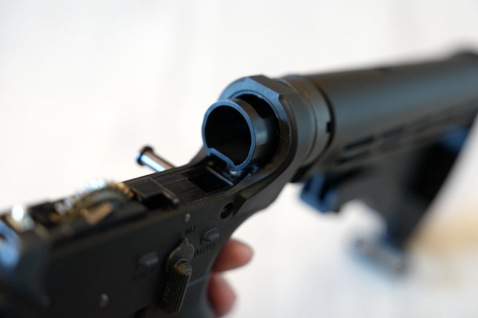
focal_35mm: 49
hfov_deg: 40.3
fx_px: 651
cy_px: 159
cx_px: 239
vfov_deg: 27.5
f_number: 2.8
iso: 200
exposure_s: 1/6
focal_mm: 49
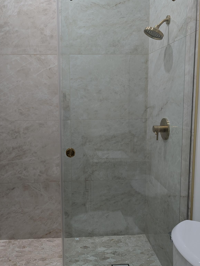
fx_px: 239
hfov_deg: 45.2
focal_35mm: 31
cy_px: 124
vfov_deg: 58.3
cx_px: 78
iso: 55
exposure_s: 1/60
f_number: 1.68
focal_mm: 6.9
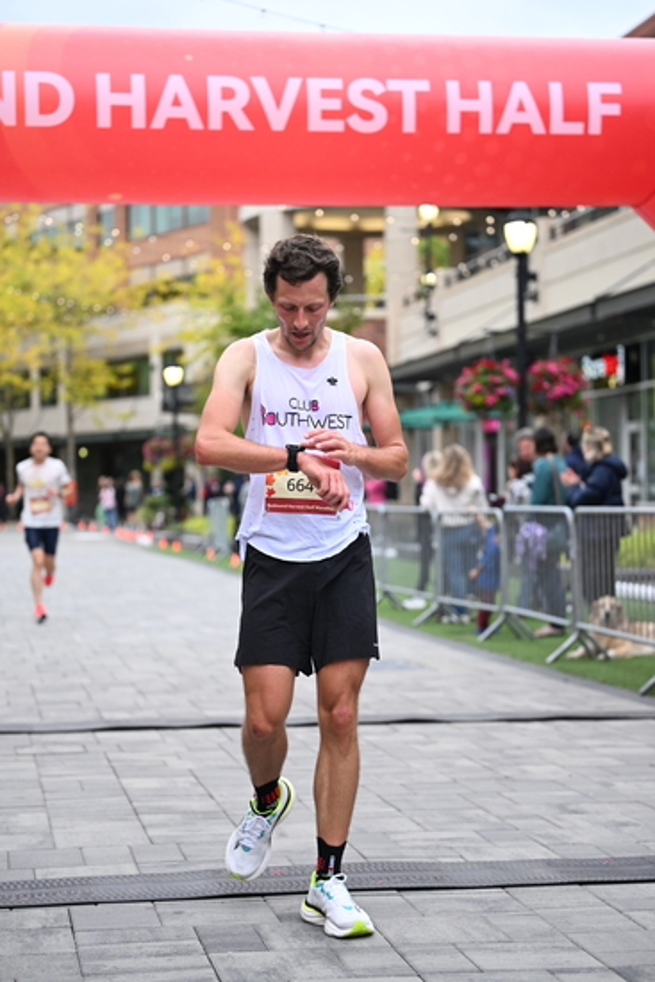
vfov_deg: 28.4
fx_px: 1936
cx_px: 328
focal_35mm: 71
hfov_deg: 19.2
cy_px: 491
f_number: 2.8
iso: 1600
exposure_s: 1/1250
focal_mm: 71
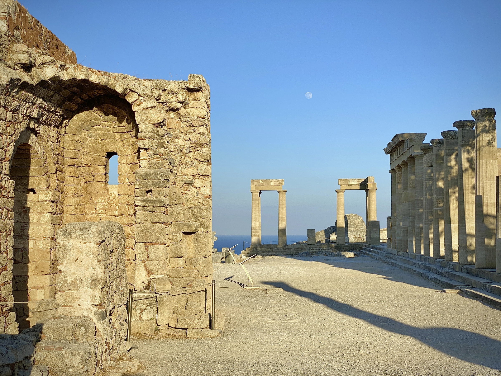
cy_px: 188
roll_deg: -0.2
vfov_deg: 28.0
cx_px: 250
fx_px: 753
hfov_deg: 36.8
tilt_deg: +2.9
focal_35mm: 52
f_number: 2
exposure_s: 1/1453
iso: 20
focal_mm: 6
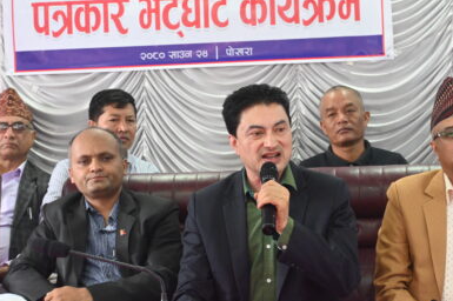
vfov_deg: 17.5
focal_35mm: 78
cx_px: 266
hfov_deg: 26.0
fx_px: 981
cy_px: 148
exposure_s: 1/60
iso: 3600
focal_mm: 40
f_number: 5.6
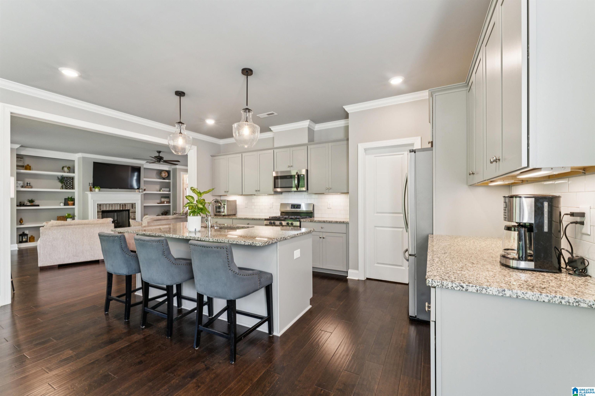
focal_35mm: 15
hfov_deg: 100.4
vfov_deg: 77.3
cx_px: 298
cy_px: 198
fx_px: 248
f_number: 13
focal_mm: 15
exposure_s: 1/5
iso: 400
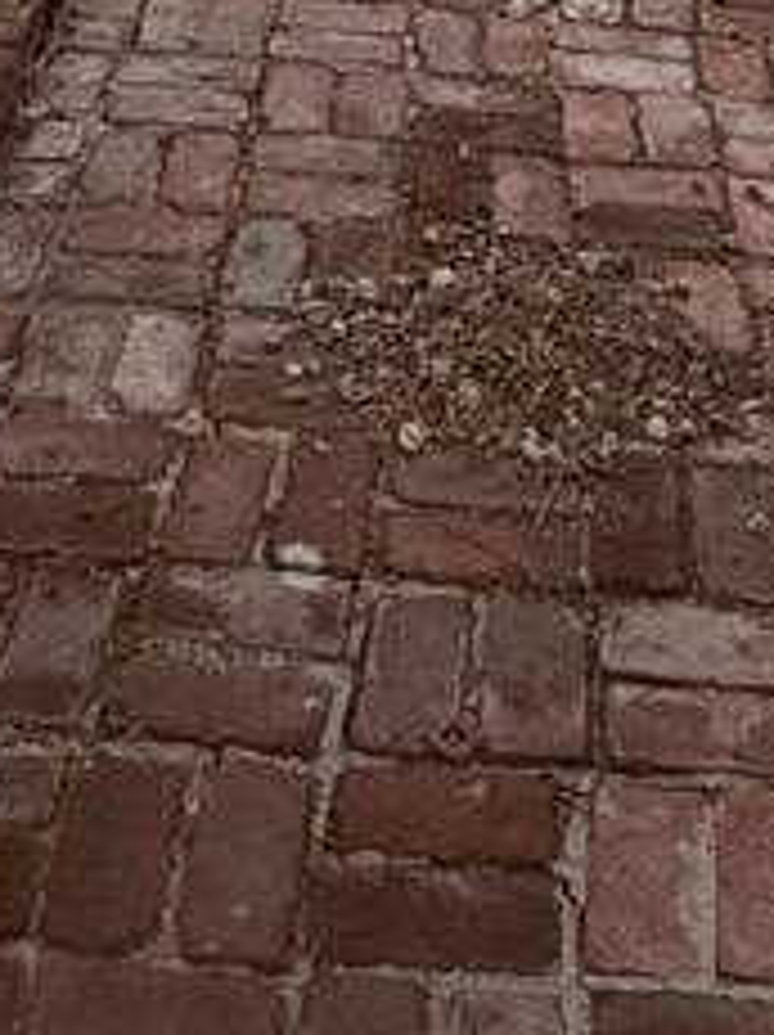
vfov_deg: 17.5
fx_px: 2330
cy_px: -1053
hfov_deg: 18.8
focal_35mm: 78
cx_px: 302
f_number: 2.2
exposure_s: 1/928
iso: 20
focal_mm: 2.22
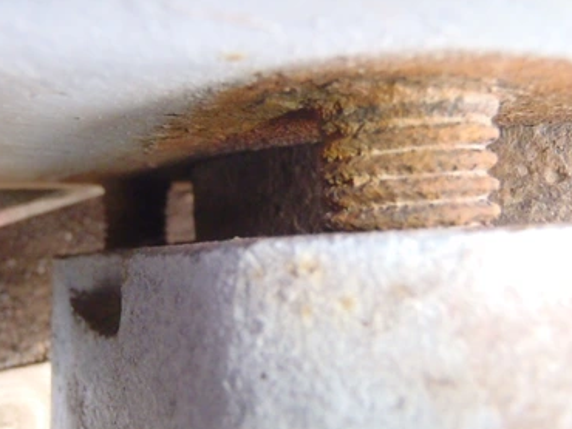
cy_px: 214
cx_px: 275
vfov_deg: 36.0
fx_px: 661
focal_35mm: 40
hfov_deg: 46.8
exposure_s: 1/160
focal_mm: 6.64
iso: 1000
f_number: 4.7
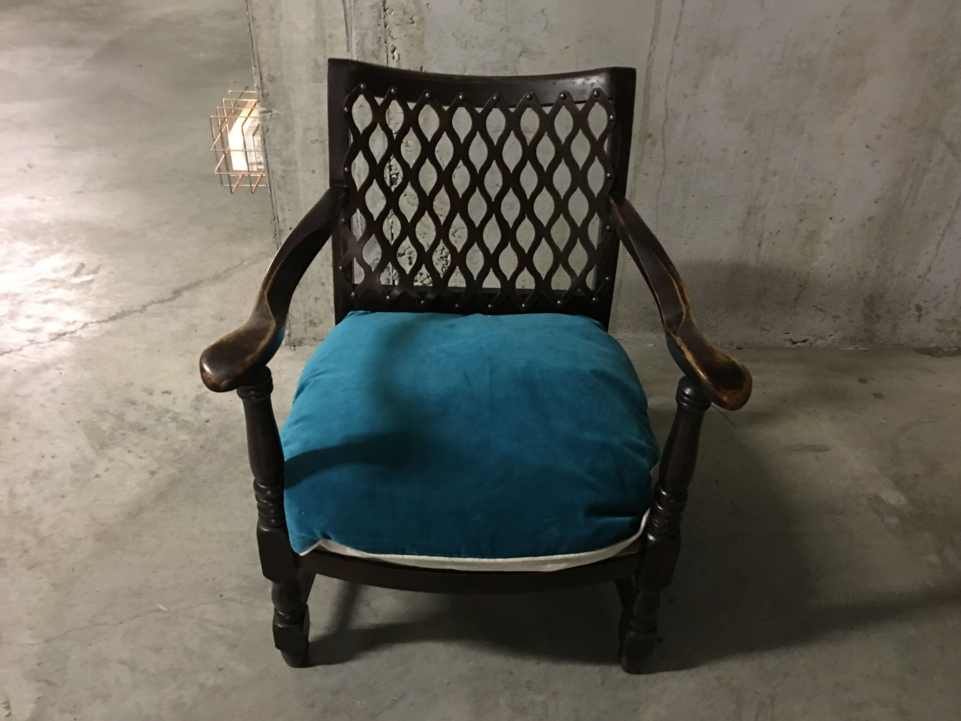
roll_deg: -3.4
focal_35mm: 29
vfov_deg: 48.2
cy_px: 360
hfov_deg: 61.7
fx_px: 805
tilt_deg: -35.1
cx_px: 480
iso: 125
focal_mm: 4.15
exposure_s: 1/4
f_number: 2.2
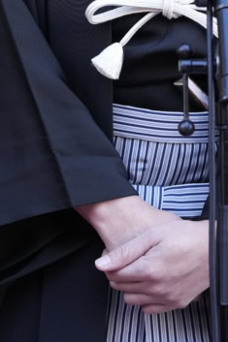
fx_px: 2672
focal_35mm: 281
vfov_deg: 7.2
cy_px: -163
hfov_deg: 4.9
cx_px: 156
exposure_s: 1/250
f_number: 5.6
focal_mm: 86
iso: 1600
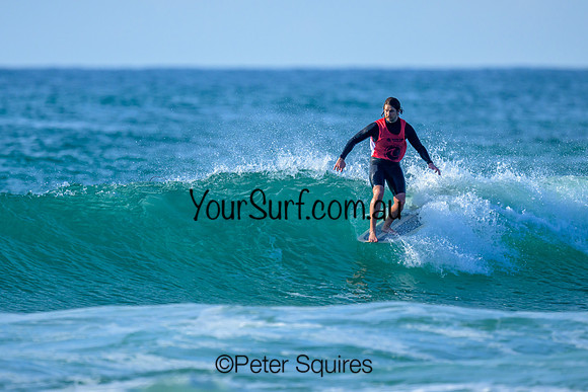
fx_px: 17970
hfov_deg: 1.9
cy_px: 177
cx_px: 271
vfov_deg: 1.3
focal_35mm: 1100
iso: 400
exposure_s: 1/2000
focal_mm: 800
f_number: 6.3
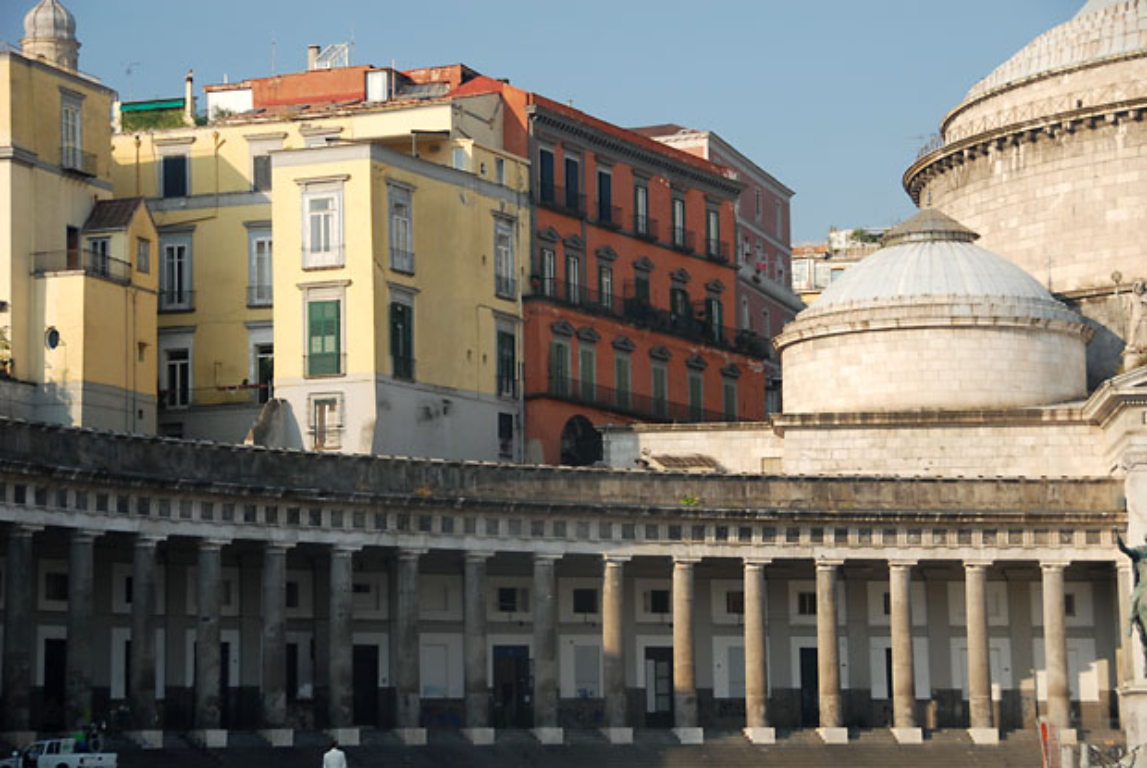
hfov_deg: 20.9
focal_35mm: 98
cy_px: 384
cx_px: 574
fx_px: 3110
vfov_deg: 14.1
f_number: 5
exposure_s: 1/125
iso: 100
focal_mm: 65
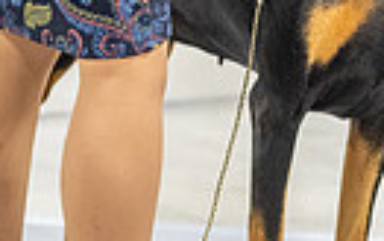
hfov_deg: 5.9
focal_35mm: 357
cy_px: -194
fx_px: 3738
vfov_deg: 3.7
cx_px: 258
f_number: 2.8
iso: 4000
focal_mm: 102
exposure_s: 1/160
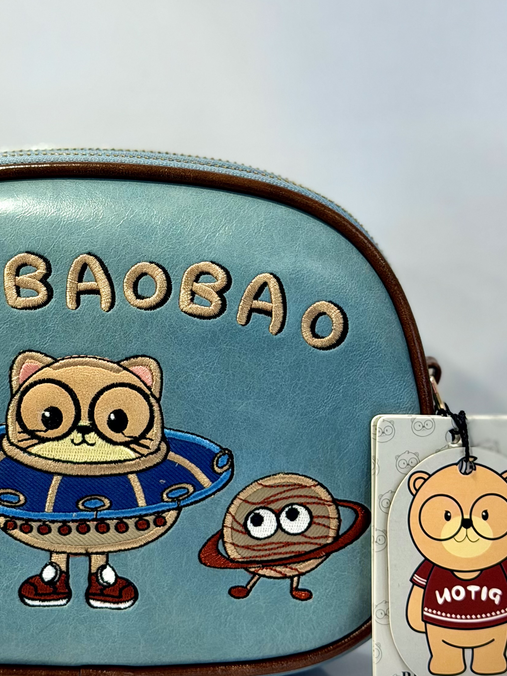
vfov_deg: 22.4
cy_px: 226
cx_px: 131
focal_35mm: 87
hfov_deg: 16.9
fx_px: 1699
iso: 80
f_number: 1.78
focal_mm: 6.76
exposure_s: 1/100
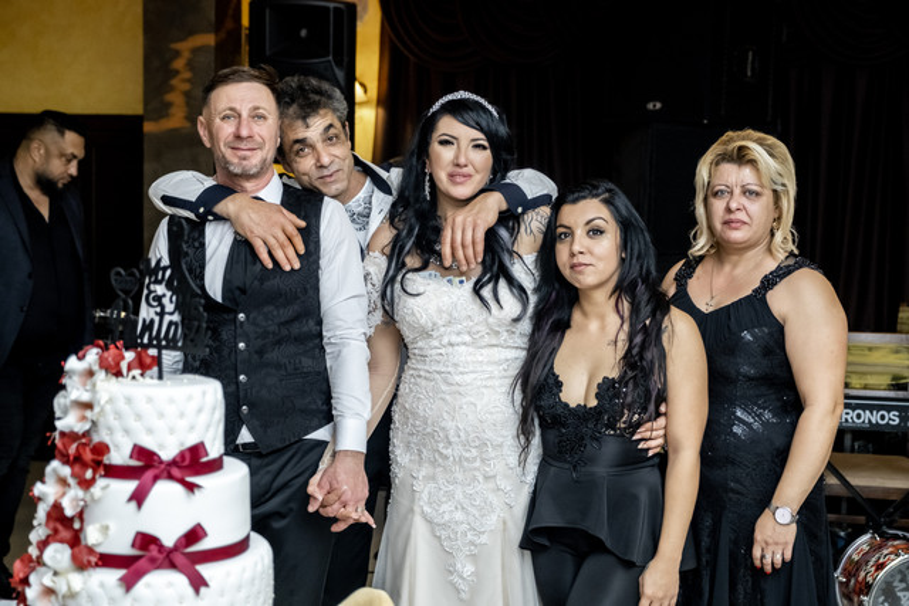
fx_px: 1212
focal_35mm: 48
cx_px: 454
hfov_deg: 41.1
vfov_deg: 28.1
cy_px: 303
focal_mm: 32.1
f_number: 2.8
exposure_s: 1/125
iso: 1600
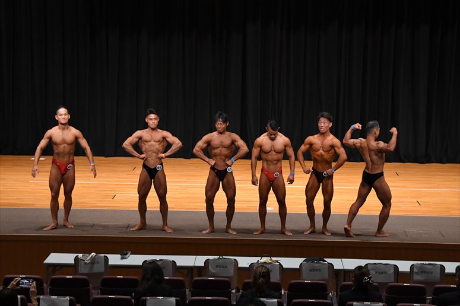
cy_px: 153
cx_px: 230
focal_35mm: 105
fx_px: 1341
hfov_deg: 19.5
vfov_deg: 13.0
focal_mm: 70
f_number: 5.6
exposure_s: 1/400
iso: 4000
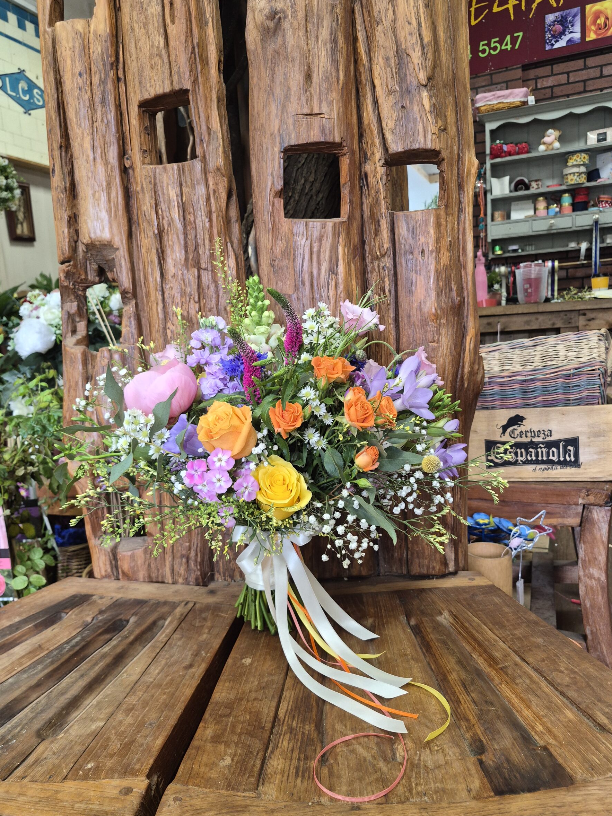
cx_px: 310
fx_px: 589
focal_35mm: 25
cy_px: 431
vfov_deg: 69.3
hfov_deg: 54.9
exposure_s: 1/100
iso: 320
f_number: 1.8
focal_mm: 5.4
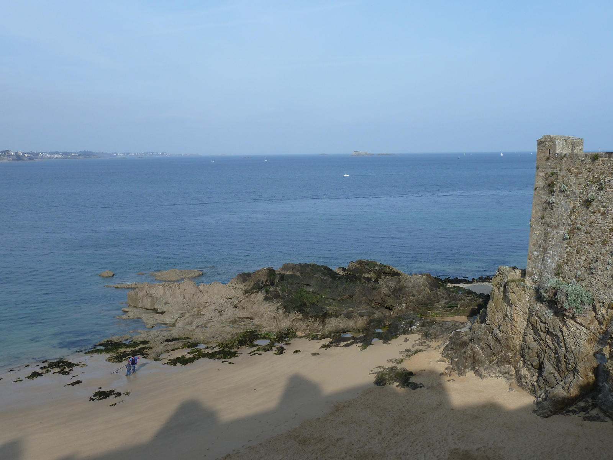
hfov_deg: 52.6
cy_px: 230
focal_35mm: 35
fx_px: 620
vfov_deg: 40.7
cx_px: 306
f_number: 4.5
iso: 80
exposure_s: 1/500
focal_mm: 5.7
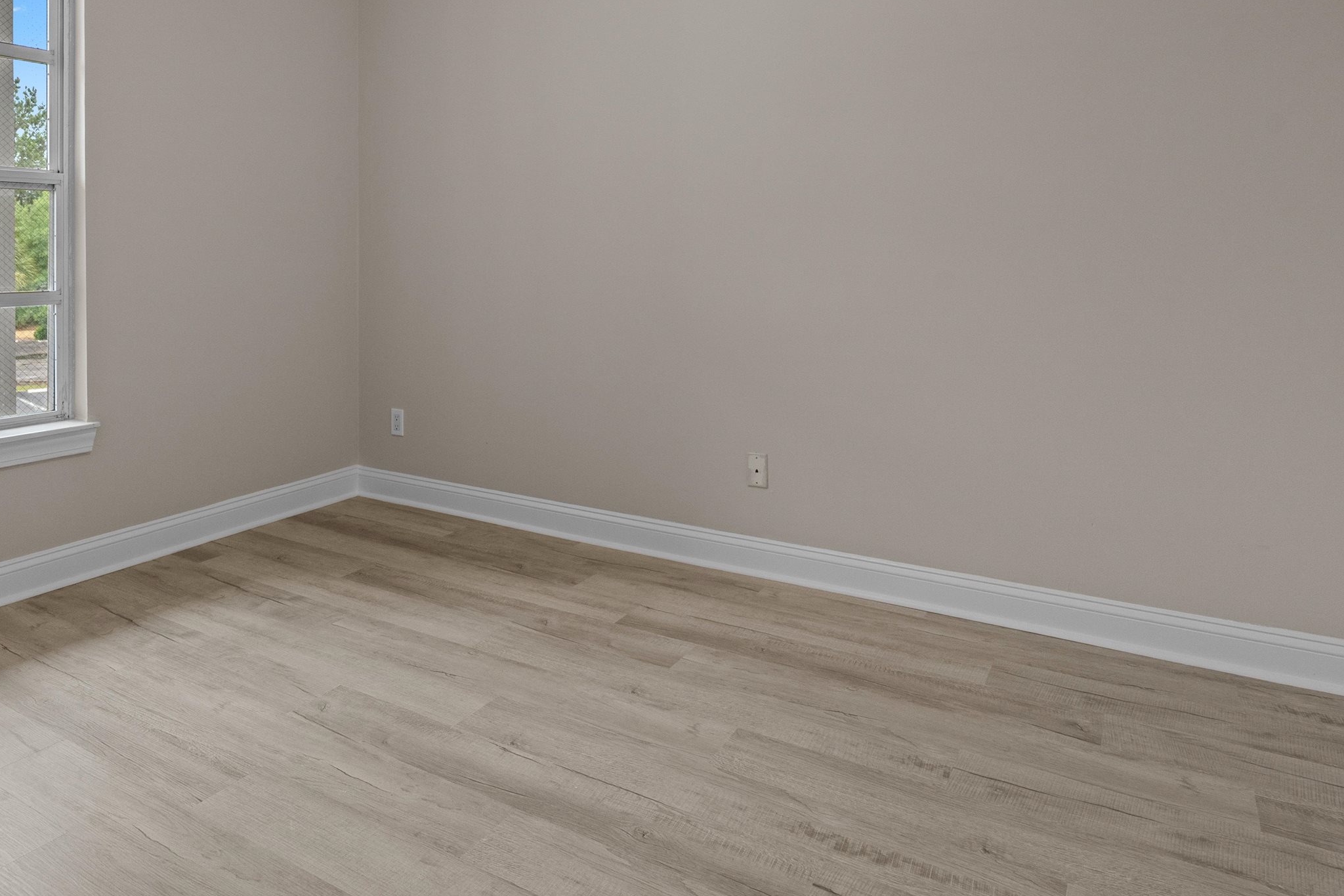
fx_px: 896
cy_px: 228
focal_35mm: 24
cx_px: 526
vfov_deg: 51.0
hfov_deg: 72.8
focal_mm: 16
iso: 1000
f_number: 8
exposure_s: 1/15
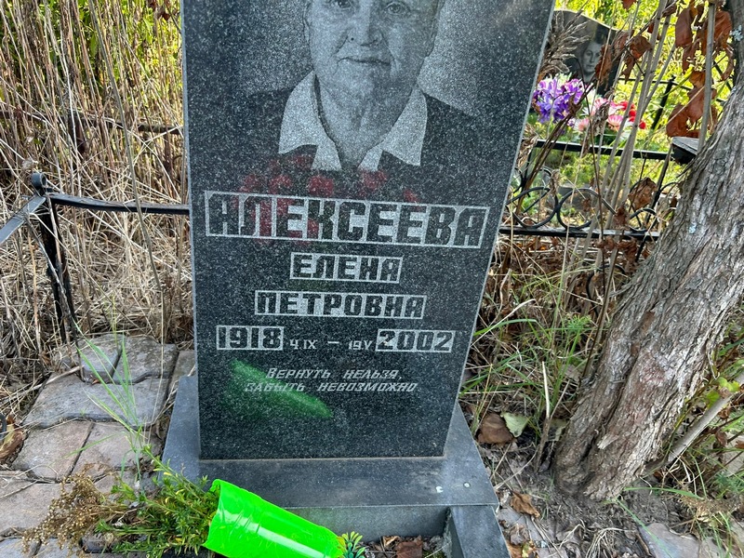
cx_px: 372
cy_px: 279
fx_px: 559
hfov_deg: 67.3
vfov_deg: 53.1
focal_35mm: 26
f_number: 1.5
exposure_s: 1/161
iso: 40
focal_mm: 5.7
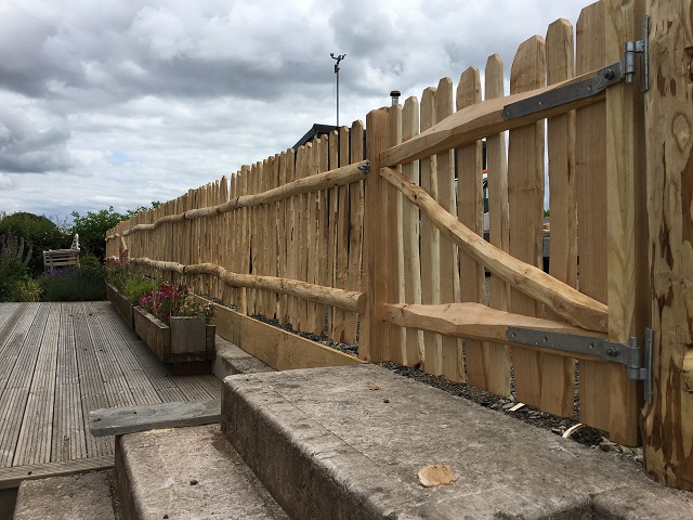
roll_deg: -1.0
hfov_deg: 61.7
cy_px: 260
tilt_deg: -0.2
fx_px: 581
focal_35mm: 29
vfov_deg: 48.2
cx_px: 346
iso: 25
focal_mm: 4.15
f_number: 2.2
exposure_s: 1/2262
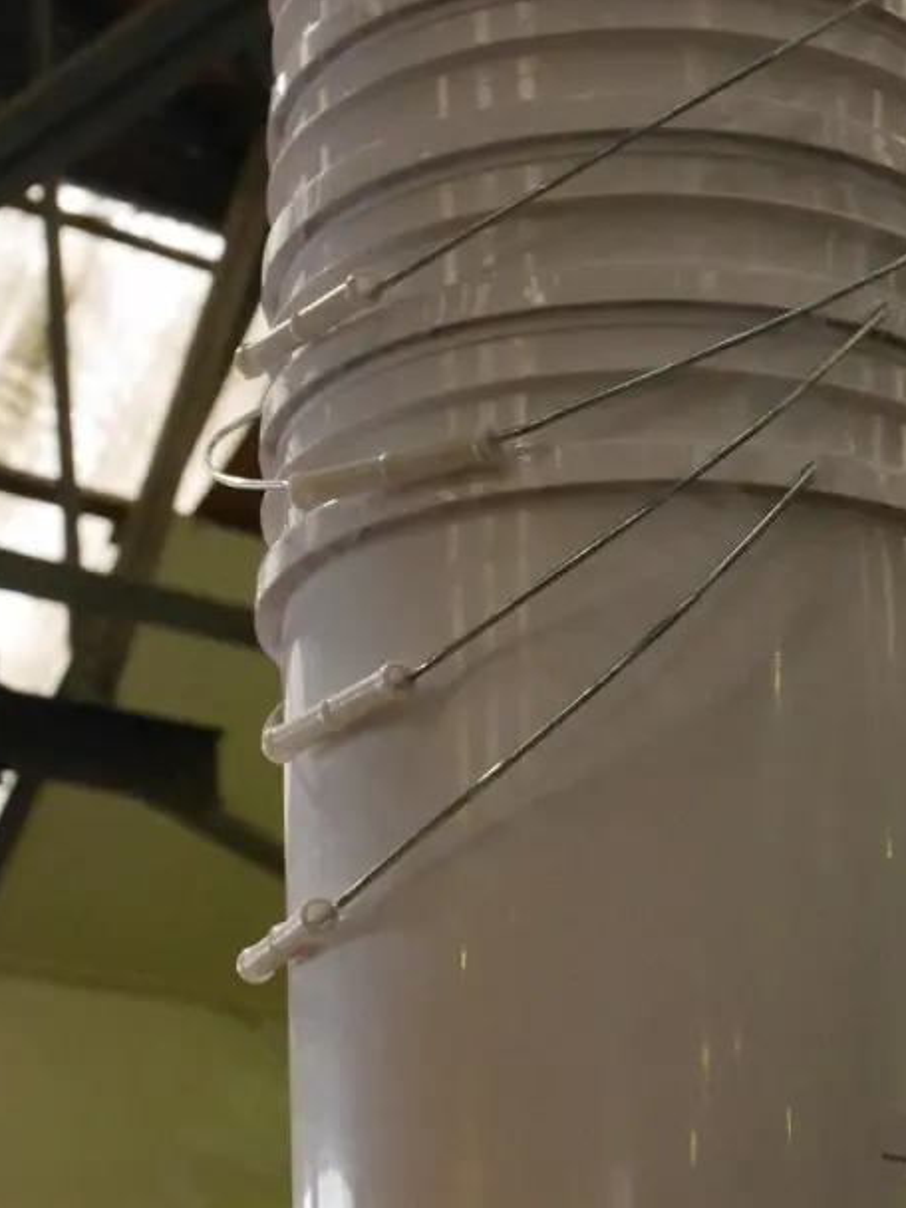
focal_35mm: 91
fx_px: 3176
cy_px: 493
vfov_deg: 21.5
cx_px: 722
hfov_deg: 16.1
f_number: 5.3
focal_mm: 27
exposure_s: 1/250
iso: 3200
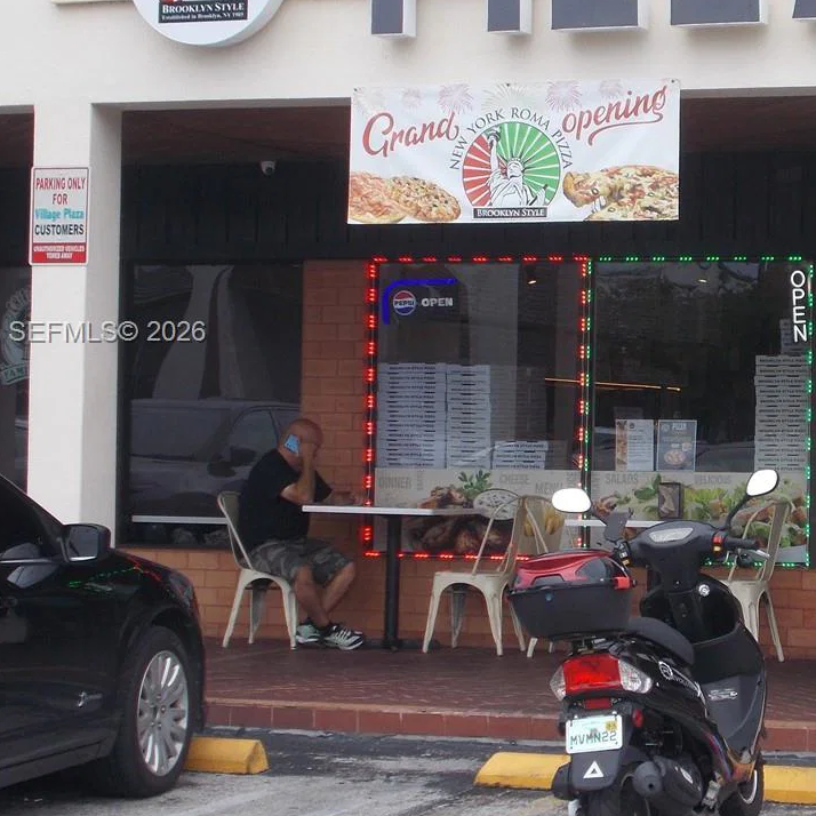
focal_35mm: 99
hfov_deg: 17.3
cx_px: 765
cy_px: 334
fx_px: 2640
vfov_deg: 17.6
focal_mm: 9
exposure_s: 1/320
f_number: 4.5
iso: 80
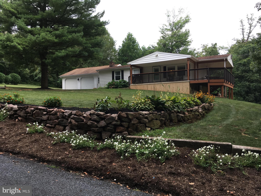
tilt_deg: +0.5
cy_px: 98
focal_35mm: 29
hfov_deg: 61.7
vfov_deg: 48.2
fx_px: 219
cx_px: 130
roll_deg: +1.0
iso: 32
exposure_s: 1/120
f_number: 2.2
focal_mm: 4.15
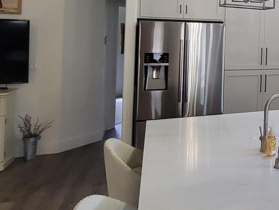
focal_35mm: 40
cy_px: 29
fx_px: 322
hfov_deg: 35.6
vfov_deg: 34.4
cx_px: 342
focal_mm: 2.2
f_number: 2.2
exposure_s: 1/60
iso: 160
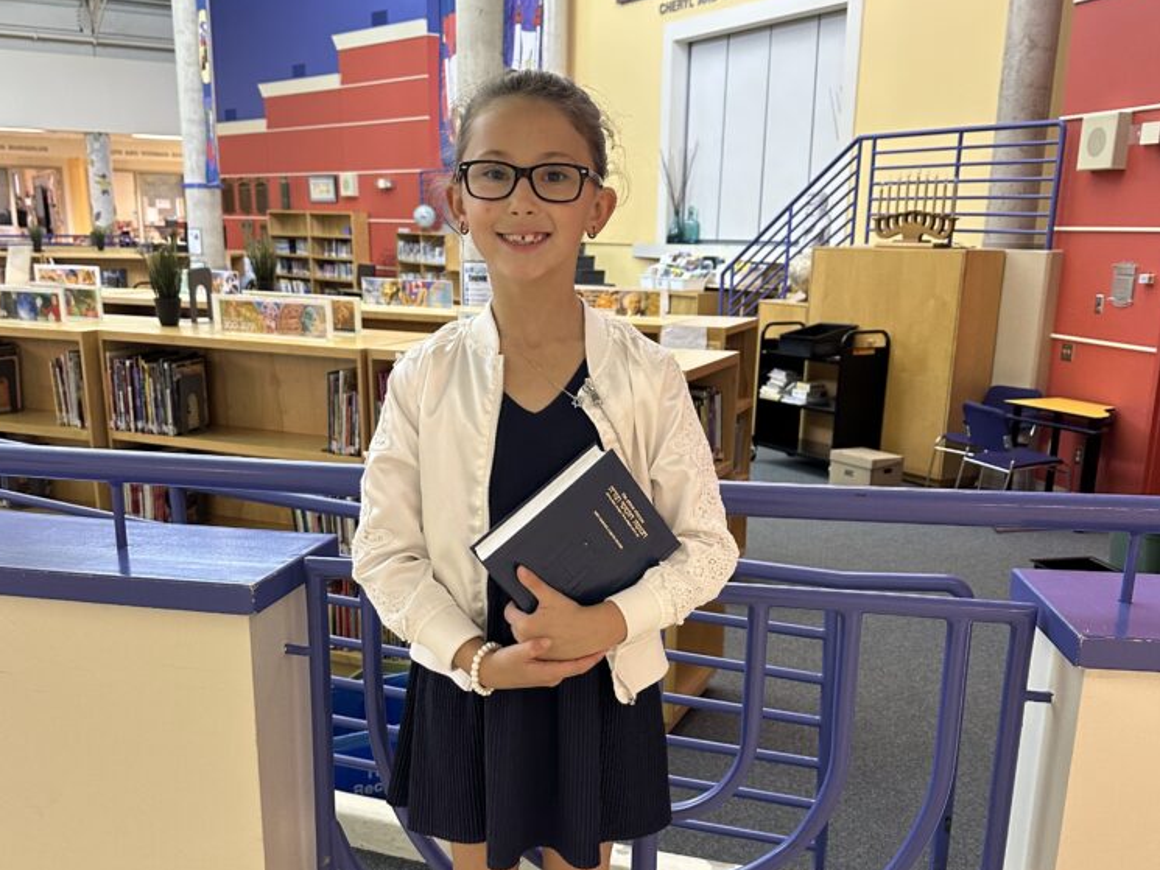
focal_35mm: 33
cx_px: 573
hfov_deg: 55.3
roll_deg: -1.2
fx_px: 1106
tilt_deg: -14.9
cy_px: 532
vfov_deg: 42.7
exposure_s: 1/60
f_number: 1.78
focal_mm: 6.86
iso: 250
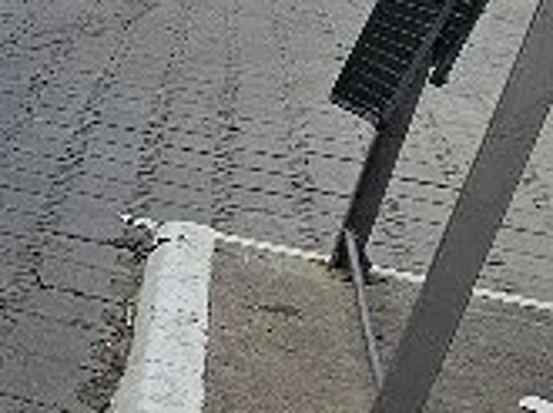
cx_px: -1036
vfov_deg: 18.5
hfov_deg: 12.2
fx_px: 1259
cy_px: 111
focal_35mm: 79
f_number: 2.2
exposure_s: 1/625
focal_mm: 2.2
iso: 50
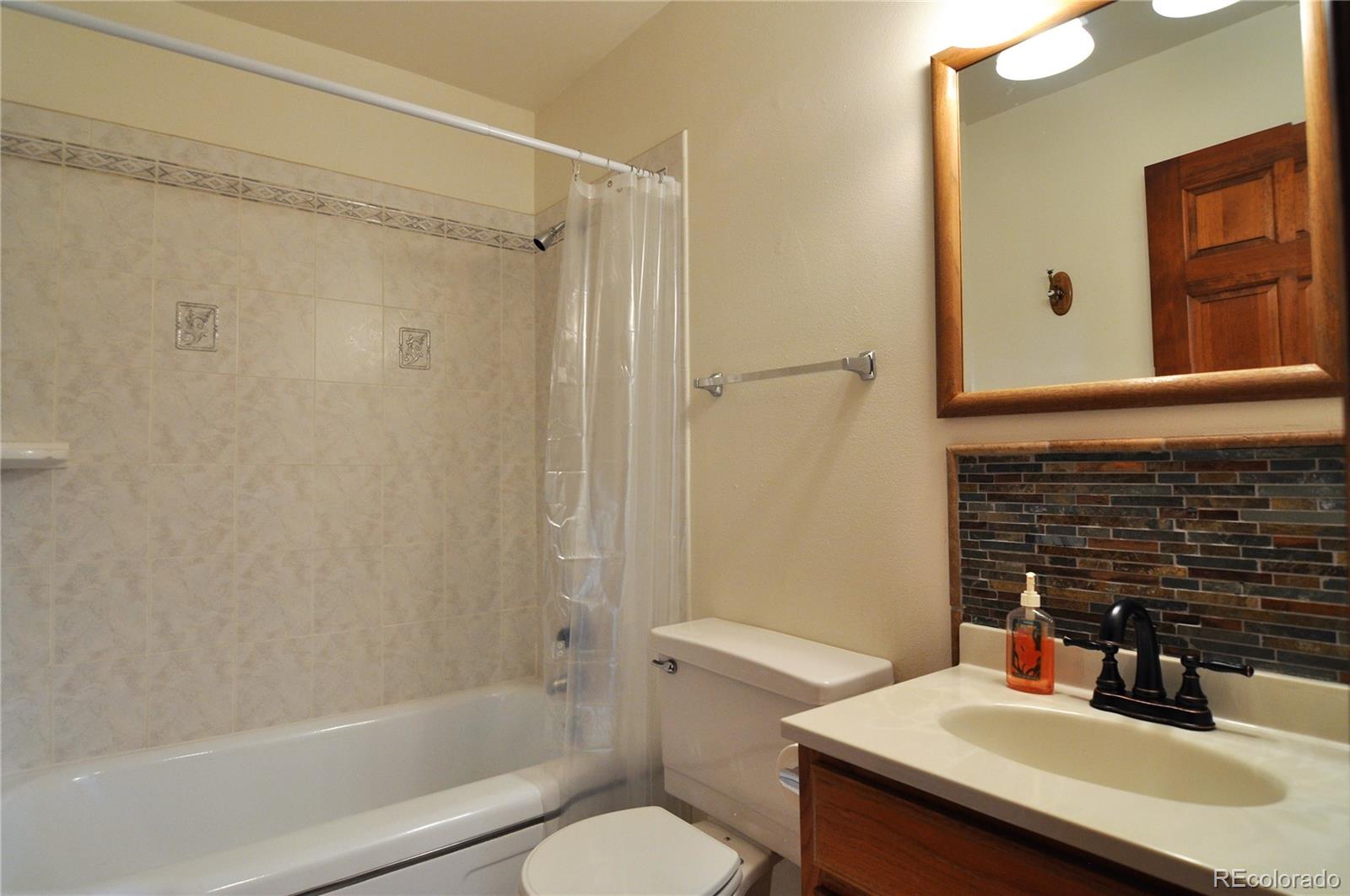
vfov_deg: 63.1
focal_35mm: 20
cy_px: 448
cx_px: 675
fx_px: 730
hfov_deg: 85.5
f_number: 4
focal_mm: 13
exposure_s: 1/60
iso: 450
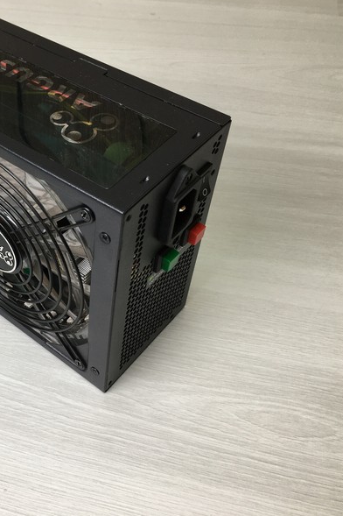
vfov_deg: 47.4
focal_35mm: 41
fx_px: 587
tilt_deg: -48.1
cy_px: 256
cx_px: 27
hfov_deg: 30.9
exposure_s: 1/50
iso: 32
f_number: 2.2
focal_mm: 4.15
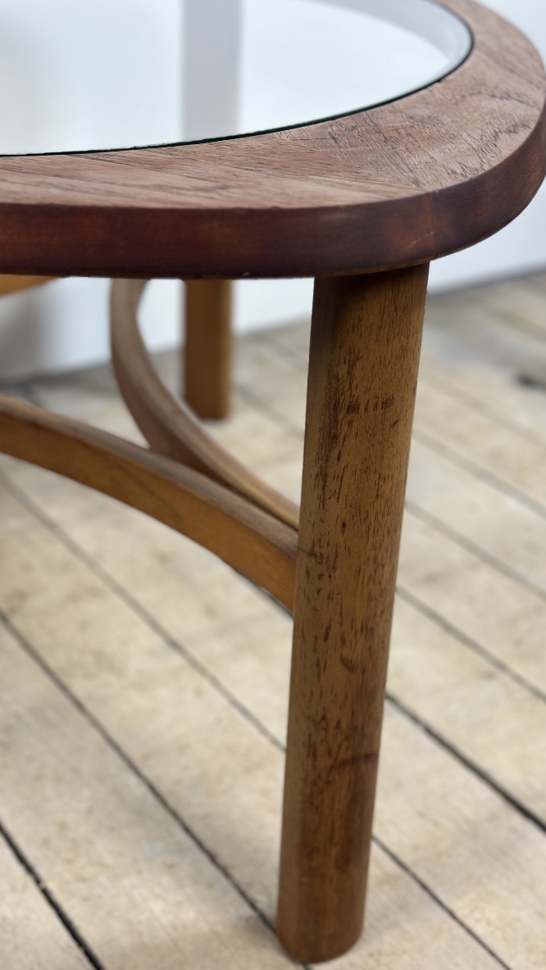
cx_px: 231
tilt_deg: -28.3
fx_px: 1364
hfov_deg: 22.6
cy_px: 481
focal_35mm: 53
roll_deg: -0.1
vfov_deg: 39.2
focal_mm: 6.86
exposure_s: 1/100
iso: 125
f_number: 1.78
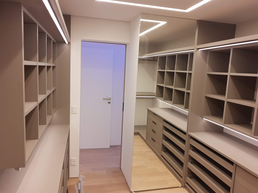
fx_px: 194
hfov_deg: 67.3
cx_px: 129
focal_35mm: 26
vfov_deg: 53.1
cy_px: 96
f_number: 1.7
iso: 51
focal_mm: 4.75
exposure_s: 1/100
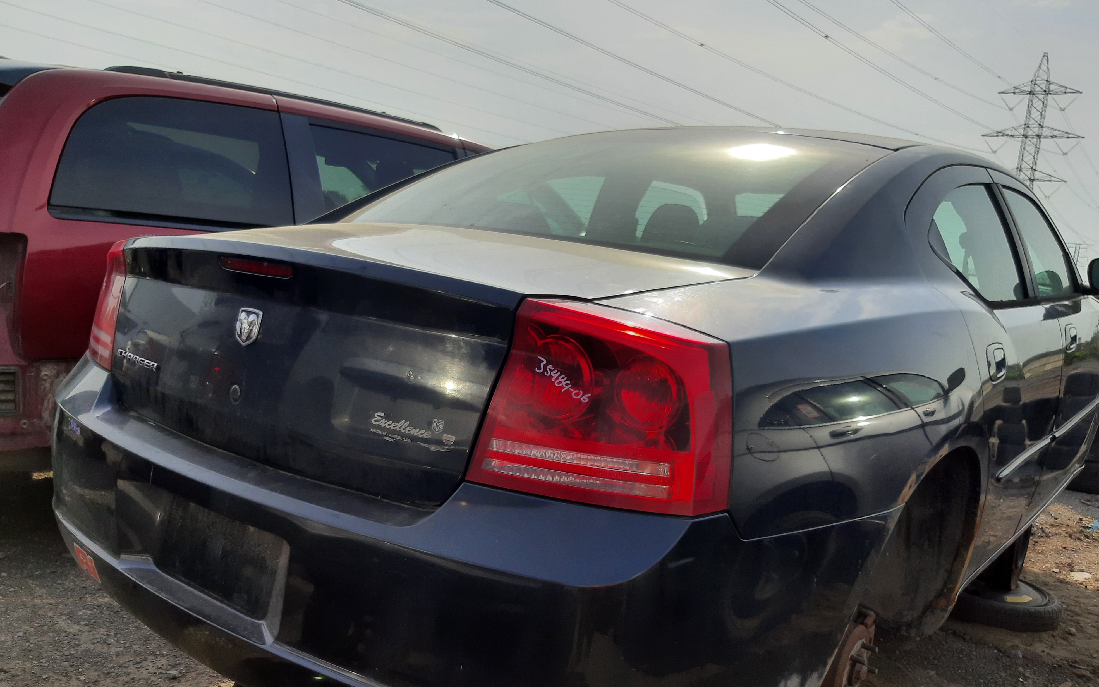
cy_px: 414
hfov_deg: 66.5
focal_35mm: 28
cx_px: 552
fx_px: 839
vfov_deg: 44.3
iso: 40
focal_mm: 3.92
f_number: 1.7
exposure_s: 1/1597
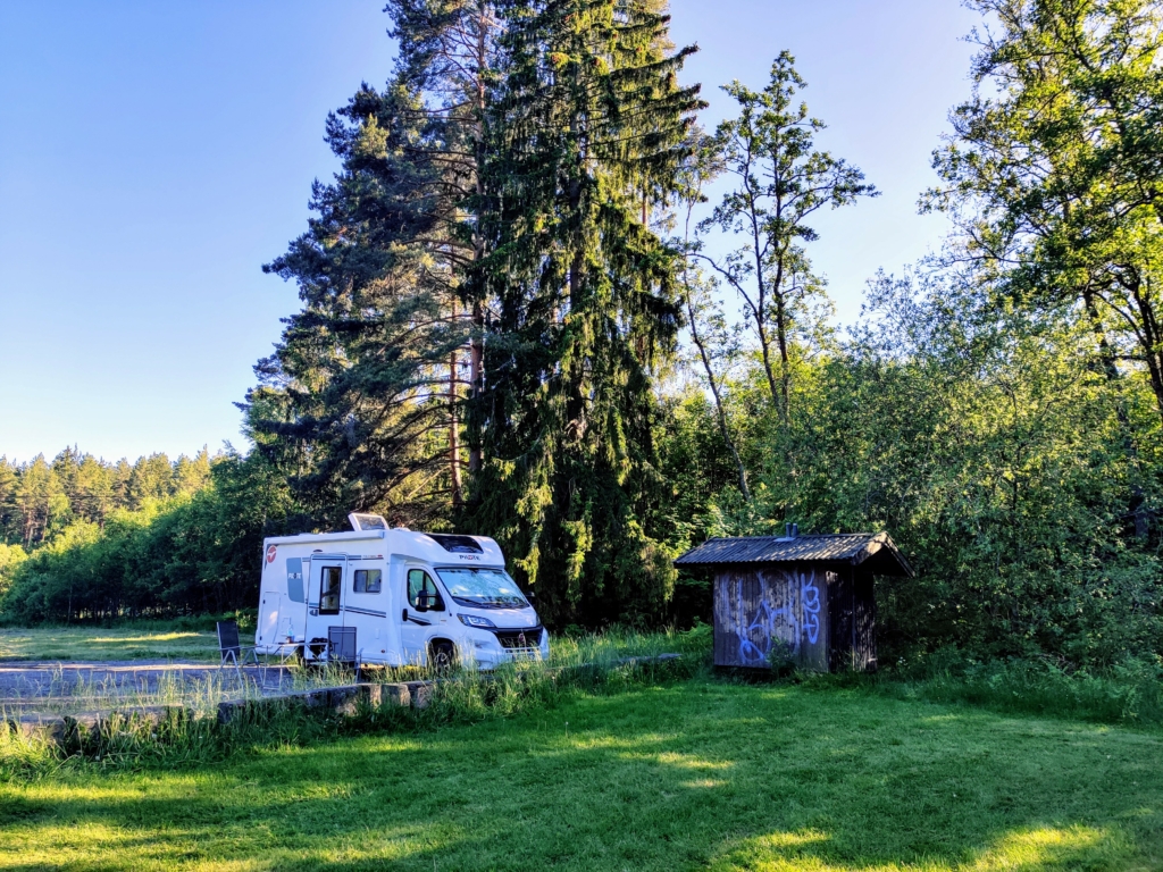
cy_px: 436
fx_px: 907
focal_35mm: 27
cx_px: 582
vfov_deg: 51.4
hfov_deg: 65.3
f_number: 1.65
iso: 100
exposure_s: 1/1048
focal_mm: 4.75
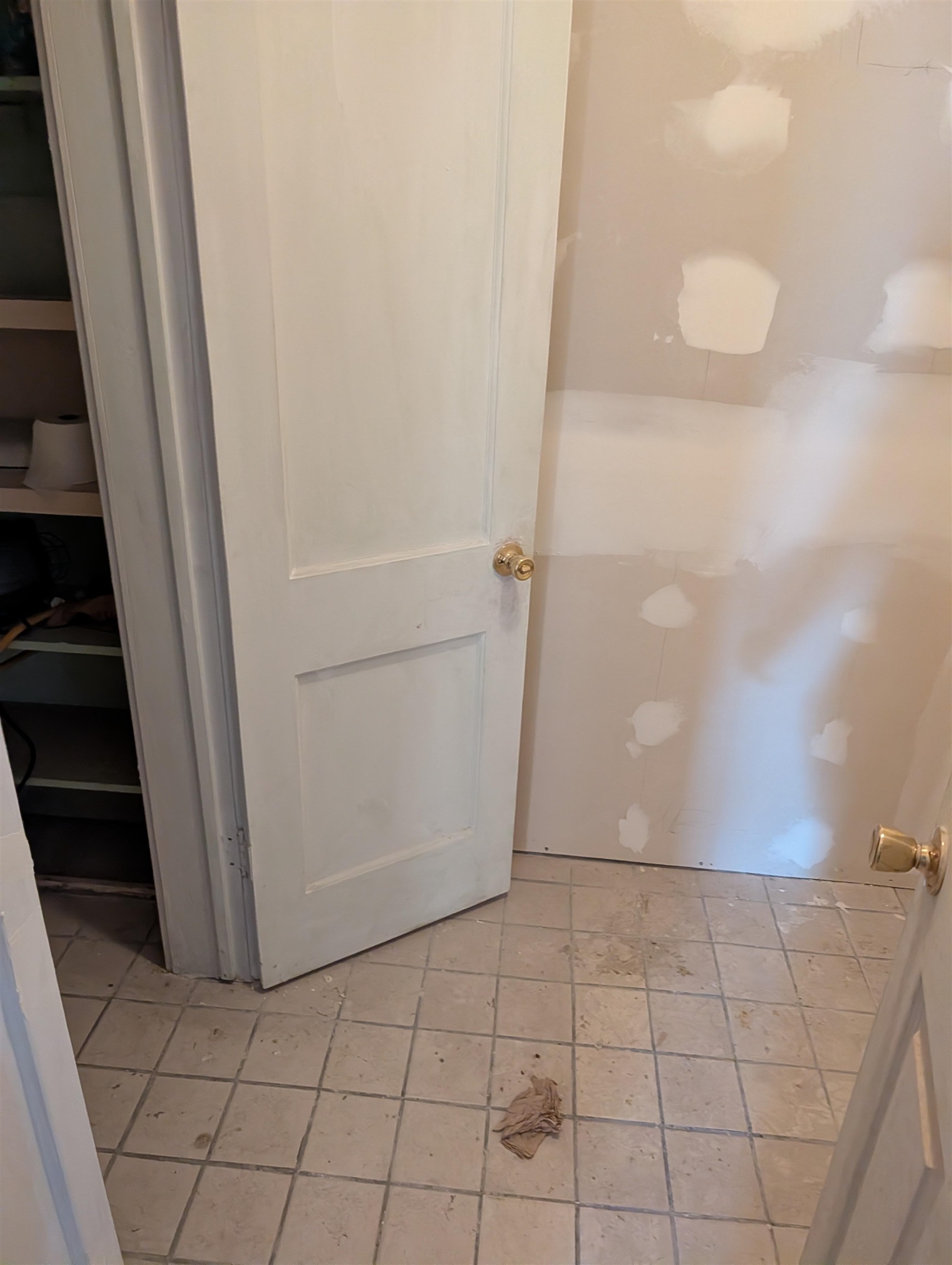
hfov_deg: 56.9
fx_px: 878
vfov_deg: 71.5
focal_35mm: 24
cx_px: 476
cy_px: 632
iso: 2689
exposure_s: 1/60
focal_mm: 6.9
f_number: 1.68
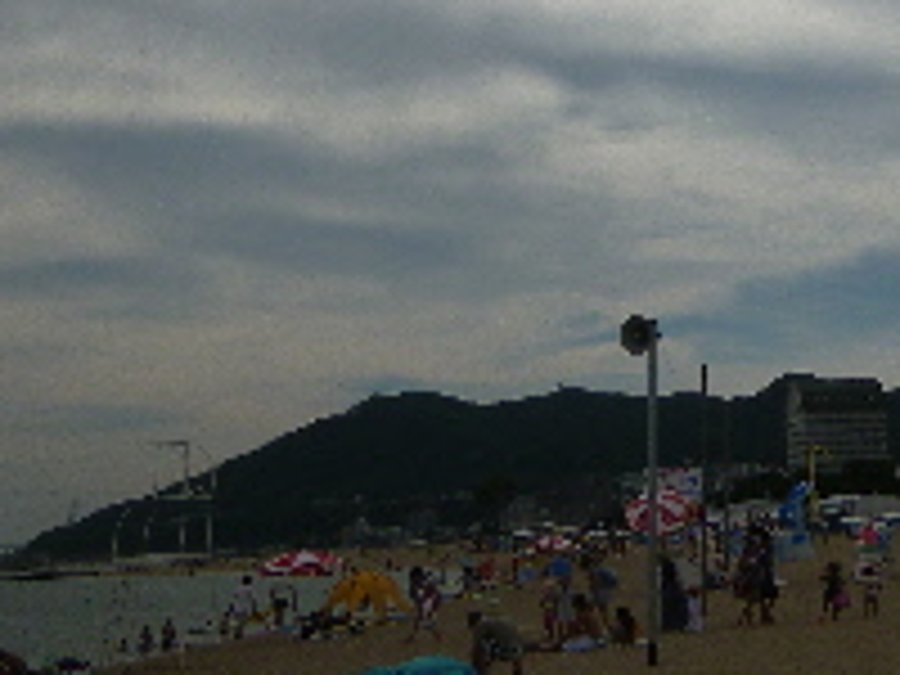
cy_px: -106
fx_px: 1560
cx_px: 850
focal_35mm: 60
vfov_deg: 22.7
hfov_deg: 30.4
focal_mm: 4.3
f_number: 8
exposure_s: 1/800
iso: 100
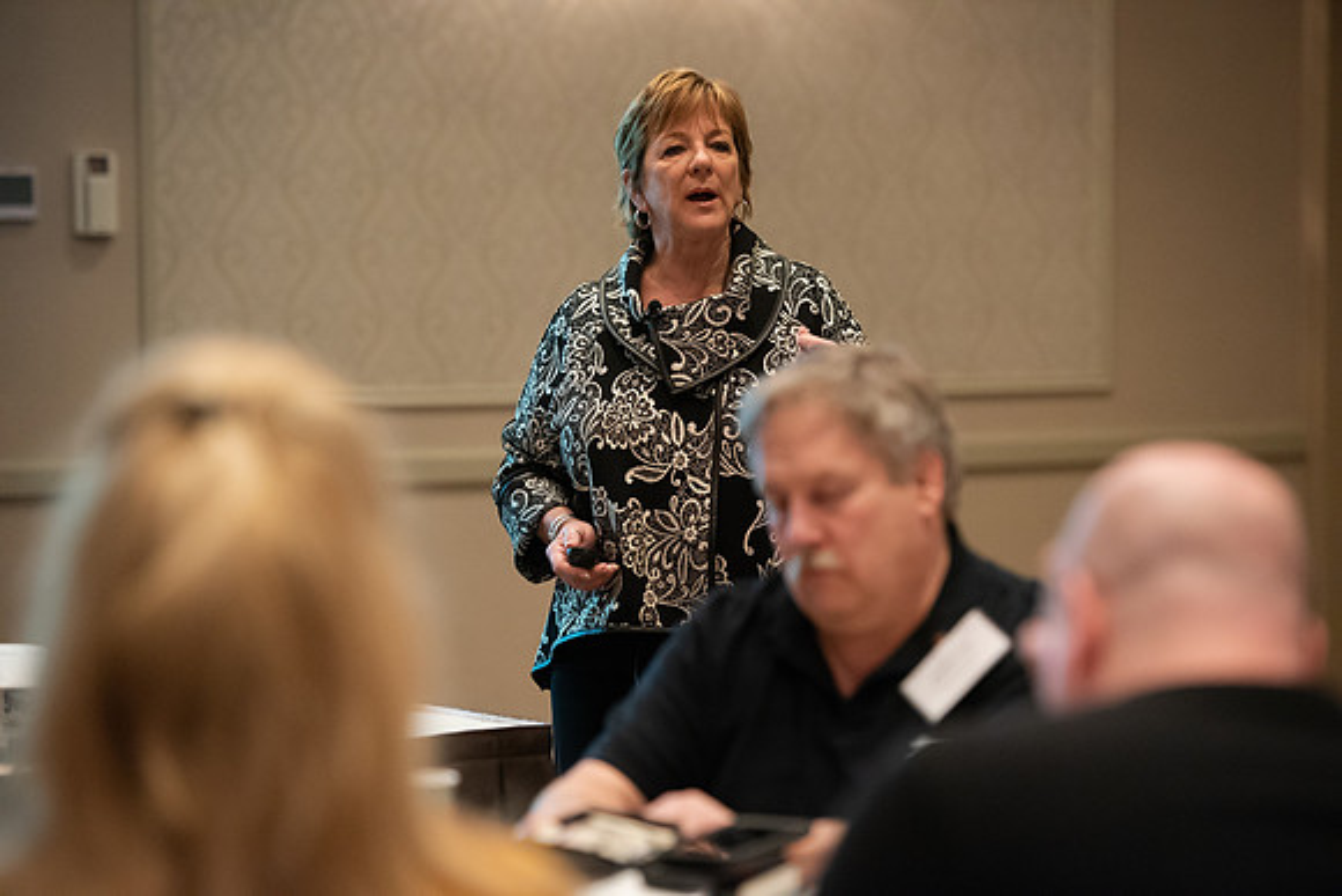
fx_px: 5033
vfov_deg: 10.2
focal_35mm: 135
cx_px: 671
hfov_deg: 15.2
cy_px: 448
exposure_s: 1/200
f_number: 2.8
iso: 5000
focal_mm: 135
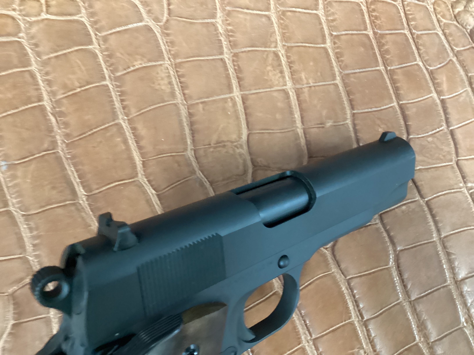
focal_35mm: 31
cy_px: 178
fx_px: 424
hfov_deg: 58.4
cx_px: 237
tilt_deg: -74.6
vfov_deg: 45.4
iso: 320
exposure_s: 1/30
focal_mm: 3.3
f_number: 2.4
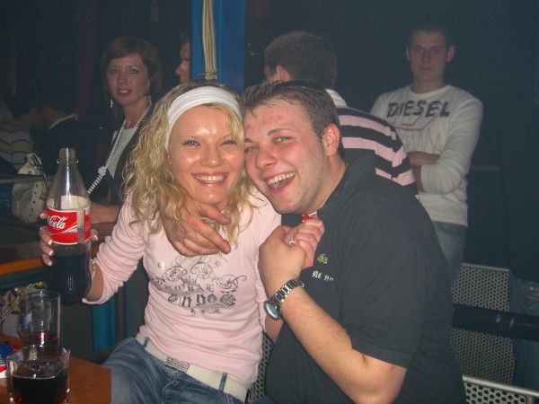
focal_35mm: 38
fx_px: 592
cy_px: 202
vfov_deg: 37.7
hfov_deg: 49.0
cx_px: 270
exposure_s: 1/60
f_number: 2.8
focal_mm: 7.9
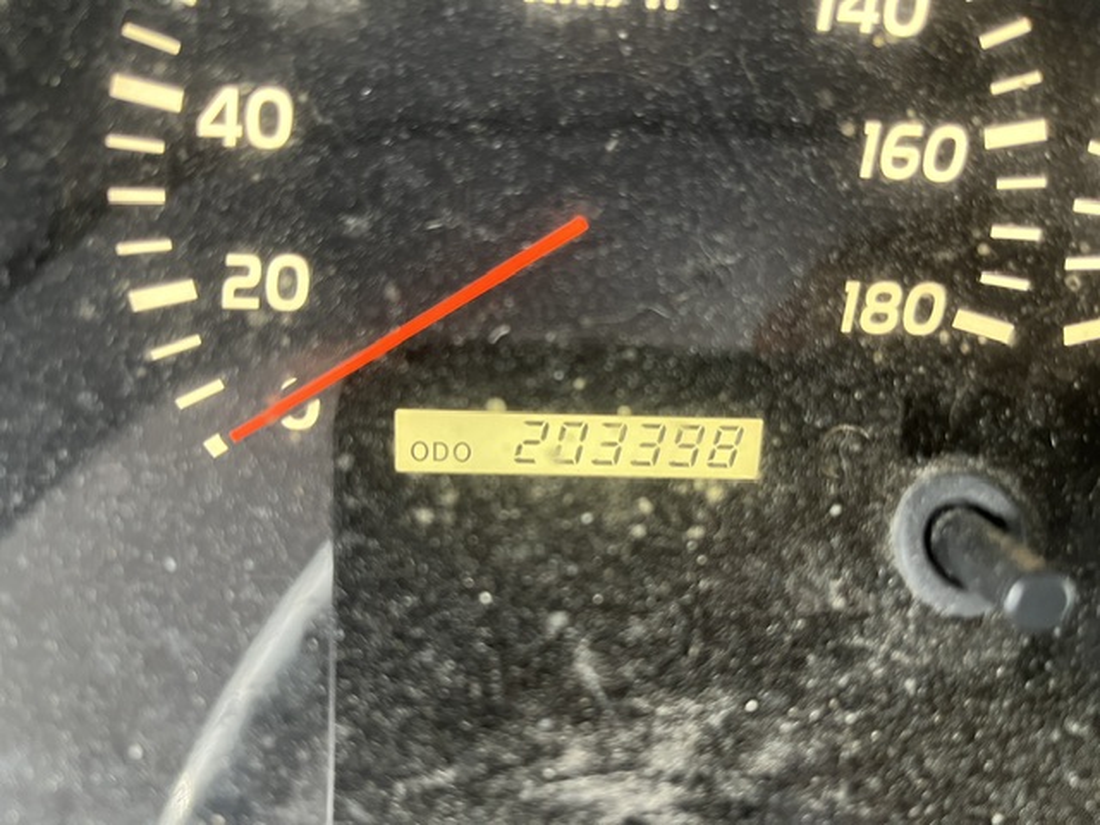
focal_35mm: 26
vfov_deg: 53.1
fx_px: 826
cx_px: 550
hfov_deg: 67.3
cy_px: 412
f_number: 1.6
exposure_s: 1/60
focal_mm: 5.1
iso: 500
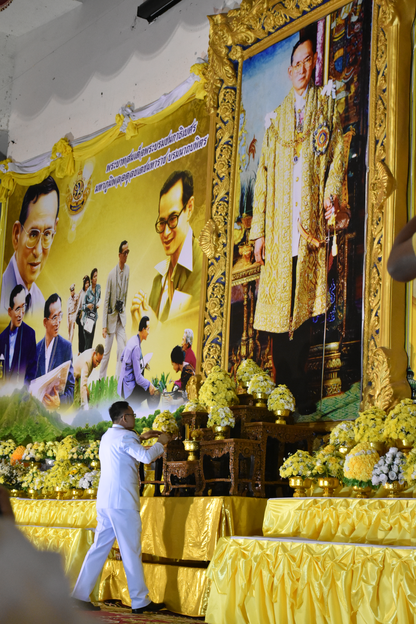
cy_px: 312
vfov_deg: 31.9
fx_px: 1092
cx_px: 208
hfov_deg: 21.6
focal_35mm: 63
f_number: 6.3
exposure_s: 1/160
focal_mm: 42
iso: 3200
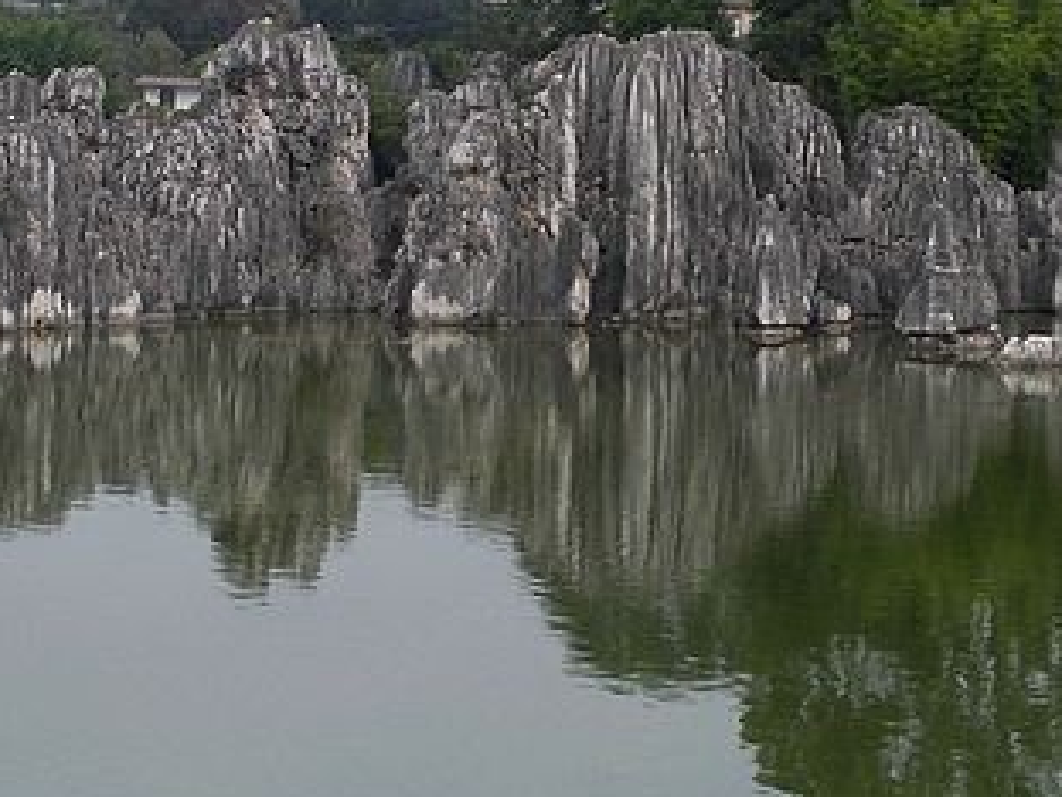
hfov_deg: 16.7
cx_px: 643
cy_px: 184
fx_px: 3620
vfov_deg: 12.5
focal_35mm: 118
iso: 64
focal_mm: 6.3
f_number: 3.5
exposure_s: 1/508
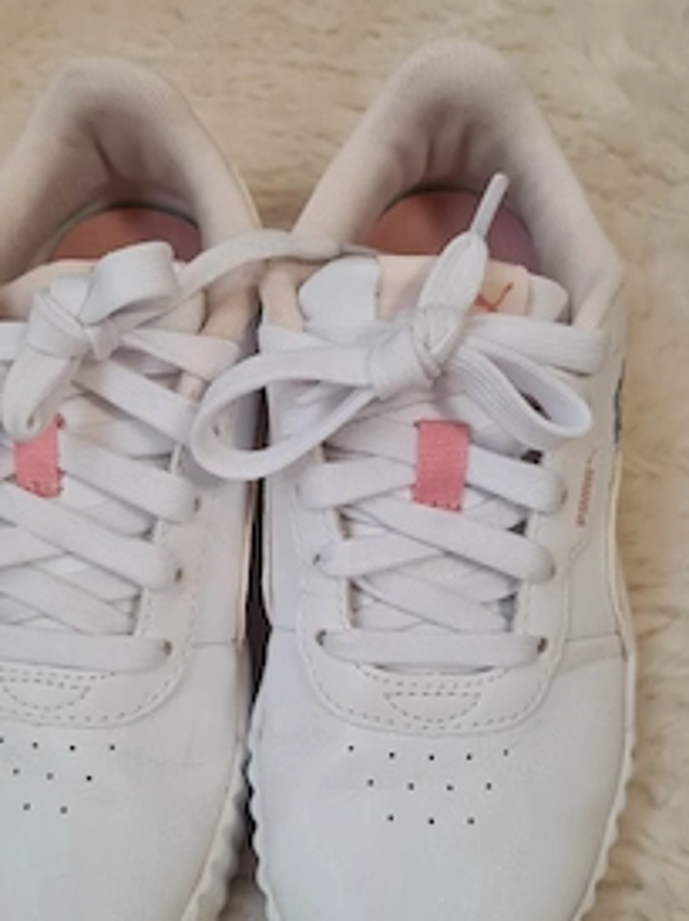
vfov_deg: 48.8
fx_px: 1010
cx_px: 333
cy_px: 545
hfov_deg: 37.7
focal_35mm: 38
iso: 250
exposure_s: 1/50
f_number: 1.8
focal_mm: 5.4
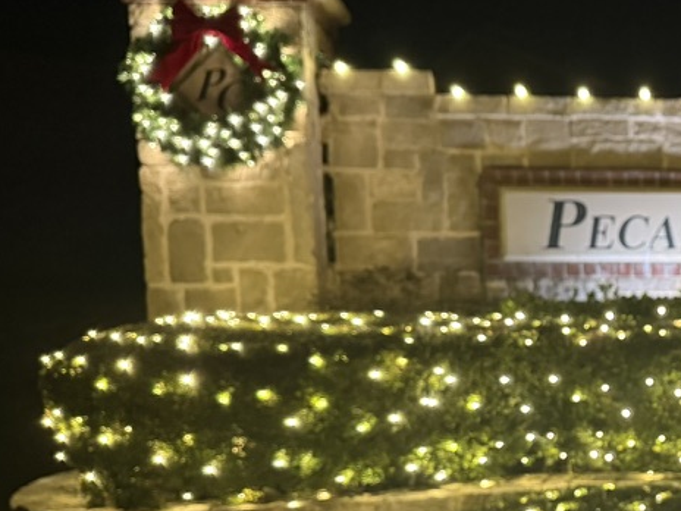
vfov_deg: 27.2
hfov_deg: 33.2
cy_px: 382
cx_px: 677
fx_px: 1043
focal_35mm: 53
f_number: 1.78
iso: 640
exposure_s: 1/60
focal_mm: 6.76
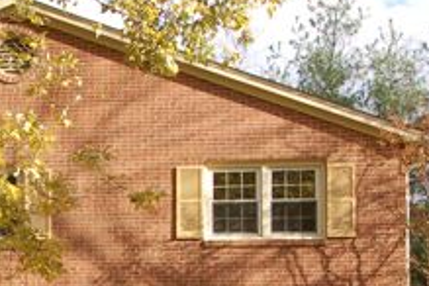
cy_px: 358
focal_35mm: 114
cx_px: -2
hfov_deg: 17.5
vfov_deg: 11.7
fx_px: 1358
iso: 200
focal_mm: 26
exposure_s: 1/200
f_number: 7.1
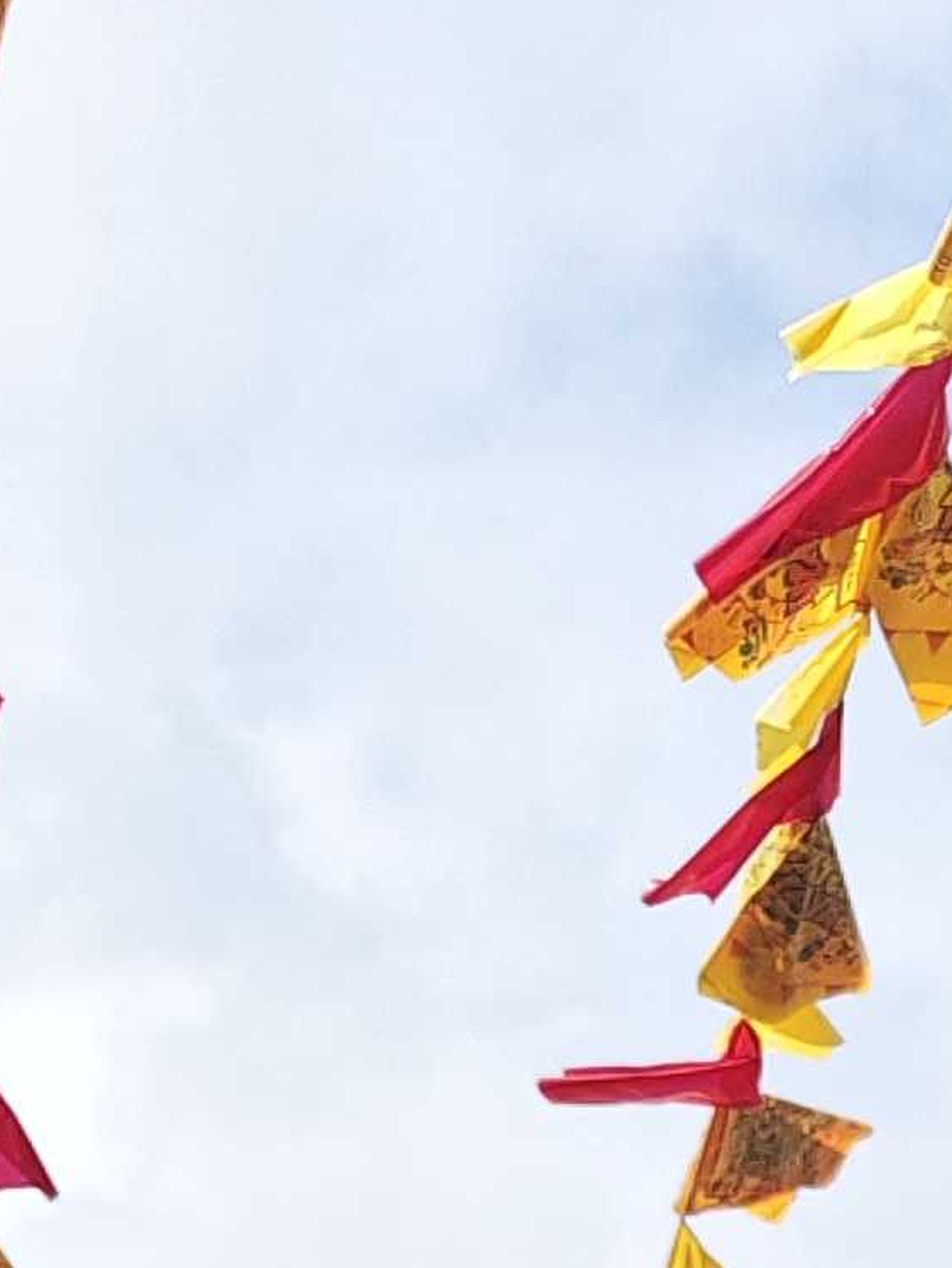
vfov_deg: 11.4
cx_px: 2158
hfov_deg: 10.1
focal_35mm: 131
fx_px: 4801
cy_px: 3397
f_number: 1.88
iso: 50
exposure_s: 1/345
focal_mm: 5.56
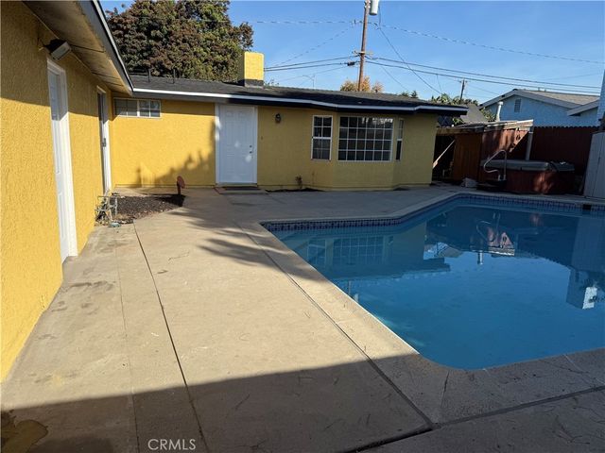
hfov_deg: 71.6
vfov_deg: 56.8
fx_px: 419
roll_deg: -2.2
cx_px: 302
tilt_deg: -10.6
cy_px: 226
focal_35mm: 24
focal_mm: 6.76
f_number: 1.78
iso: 80
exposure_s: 1/5319
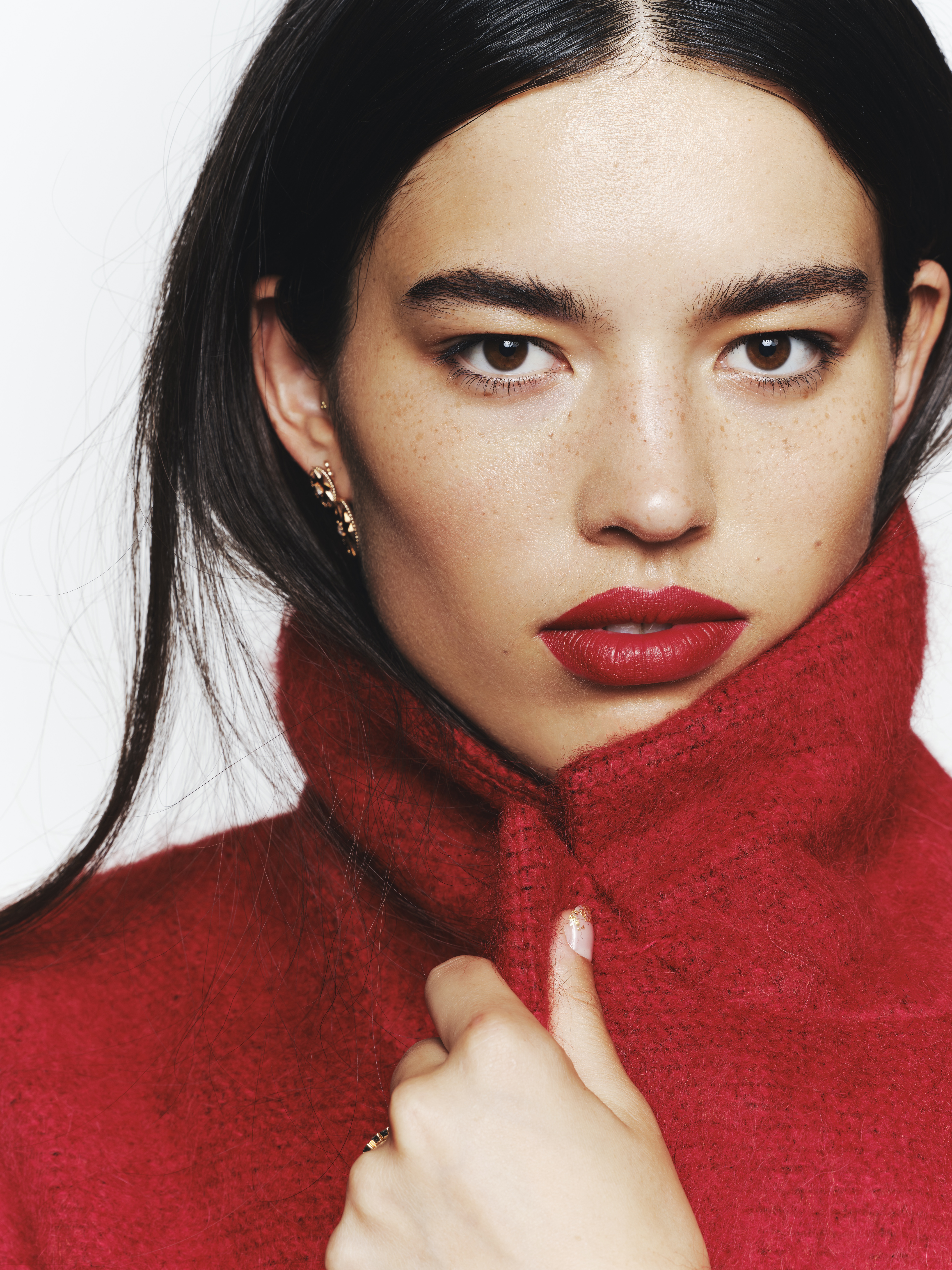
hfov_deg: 15.4
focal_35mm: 96
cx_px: 473
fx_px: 3520
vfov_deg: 20.4
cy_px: 631
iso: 200
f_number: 13
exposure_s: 1/125
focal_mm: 120
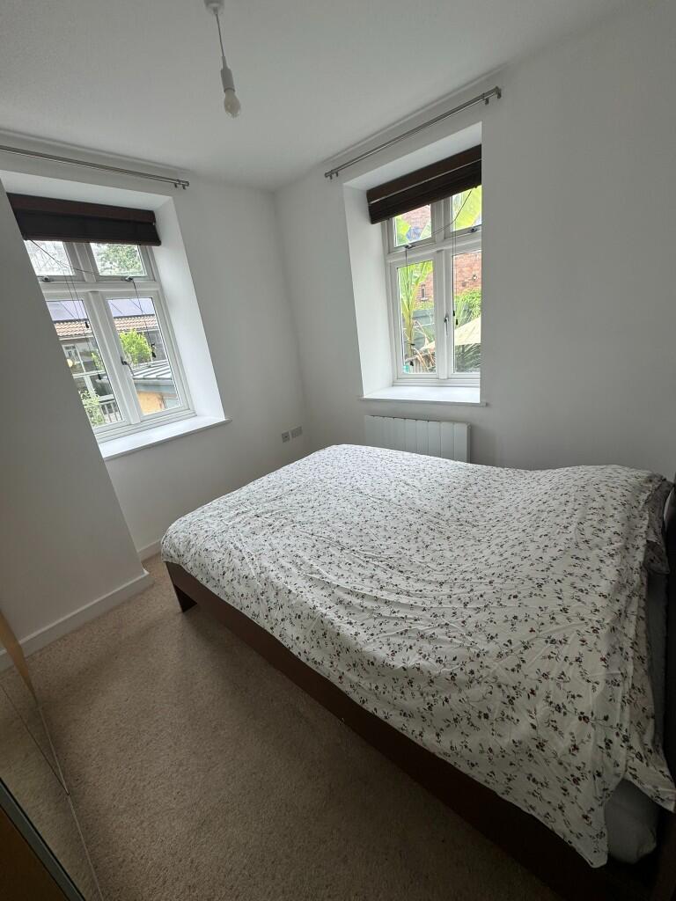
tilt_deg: -18.1
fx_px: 365
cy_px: 450
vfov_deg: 102.1
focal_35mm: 14
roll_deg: +7.7
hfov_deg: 85.7
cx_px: 338
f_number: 2.2
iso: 40
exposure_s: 1/154
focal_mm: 2.22
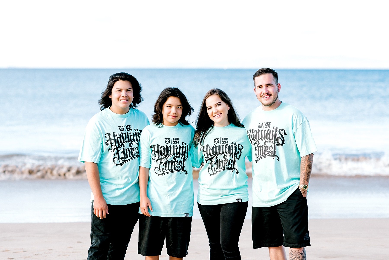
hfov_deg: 23.9
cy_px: 130
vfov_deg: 16.1
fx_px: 919
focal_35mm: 85
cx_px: 194
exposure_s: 1/1000
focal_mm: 85
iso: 200
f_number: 2.8
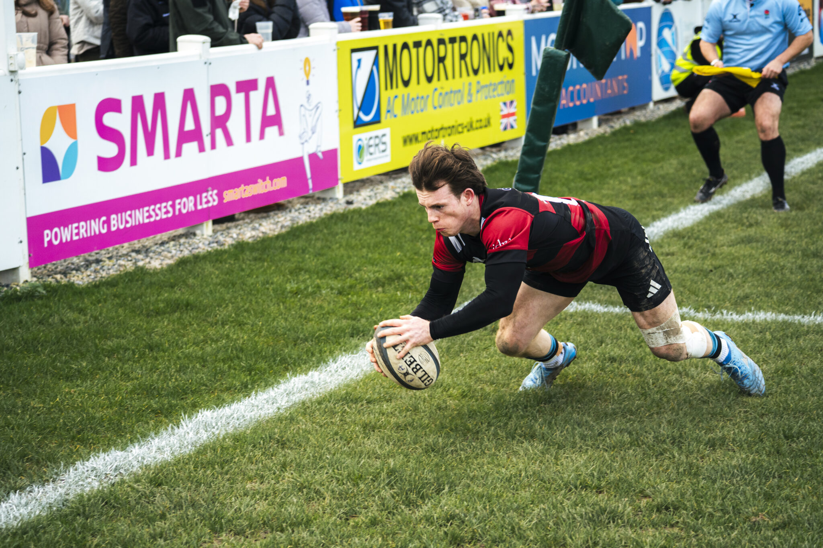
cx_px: 412
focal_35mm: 100
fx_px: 2286
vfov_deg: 13.7
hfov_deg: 20.4
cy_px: 274
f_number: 5
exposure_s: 1/1250
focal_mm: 100
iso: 800
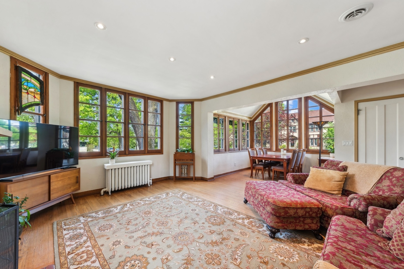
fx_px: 146
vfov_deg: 85.5
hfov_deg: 108.2
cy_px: 134
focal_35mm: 13
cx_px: 190
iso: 200
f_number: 9
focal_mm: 12
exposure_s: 1/13
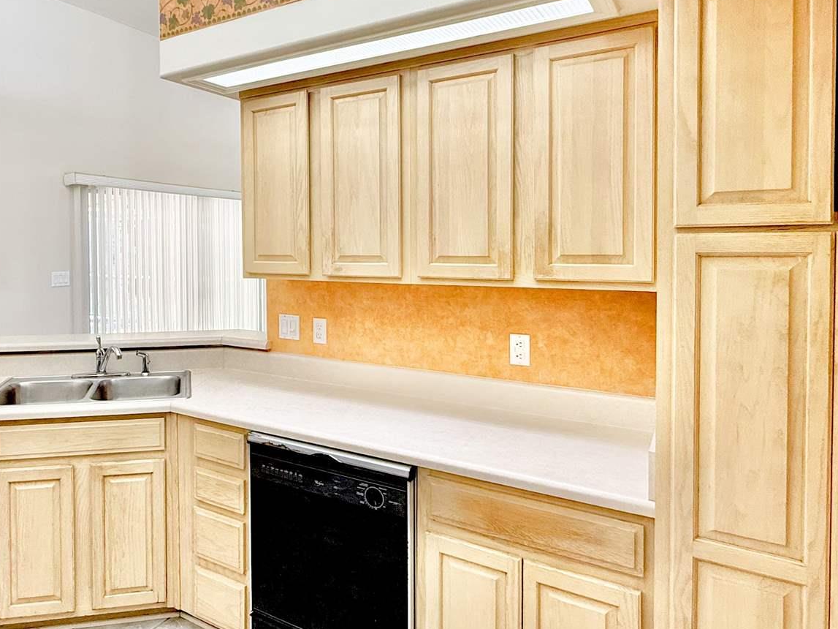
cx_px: 293
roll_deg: +0.5
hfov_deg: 67.8
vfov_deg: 54.6
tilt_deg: +0.0
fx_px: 605
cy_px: 258
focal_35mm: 25
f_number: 2.2
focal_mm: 2.22
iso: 160
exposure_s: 1/120
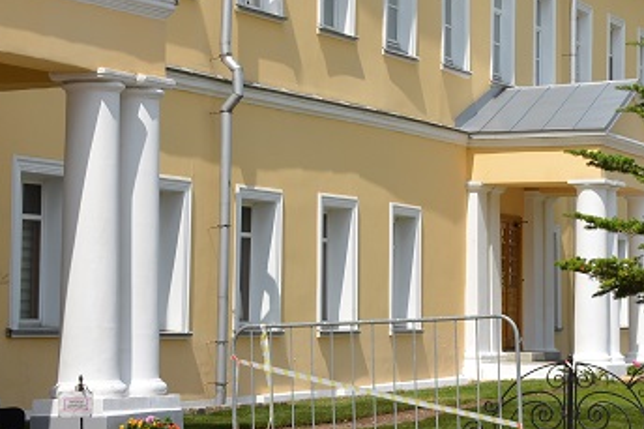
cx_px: 764
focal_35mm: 131
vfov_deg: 10.4
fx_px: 2338
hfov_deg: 15.2
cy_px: -11
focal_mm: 25
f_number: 10
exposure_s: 1/400
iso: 100
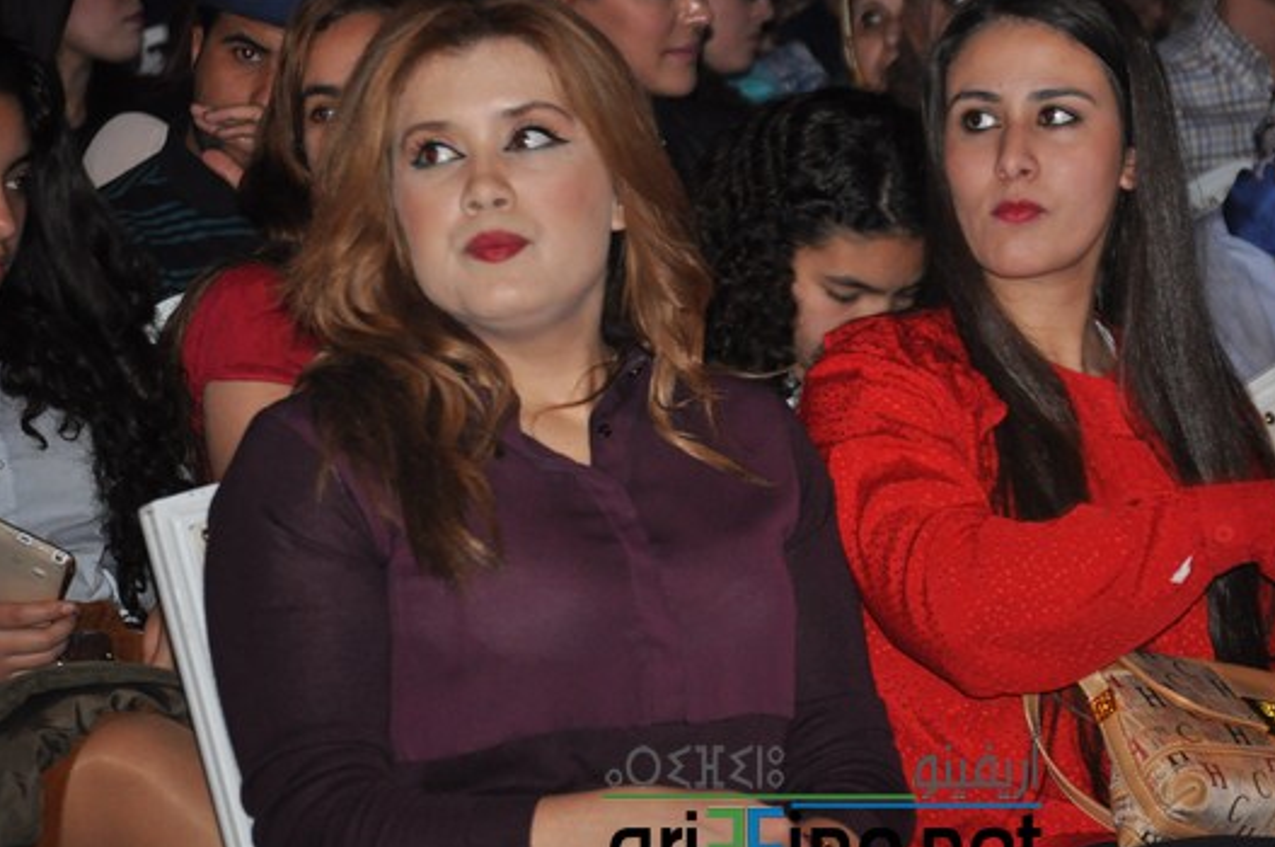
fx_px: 7239
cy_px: 410
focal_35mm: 205
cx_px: 821
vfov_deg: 6.7
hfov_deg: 10.1
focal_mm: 105
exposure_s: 1/60
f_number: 5.6
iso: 800
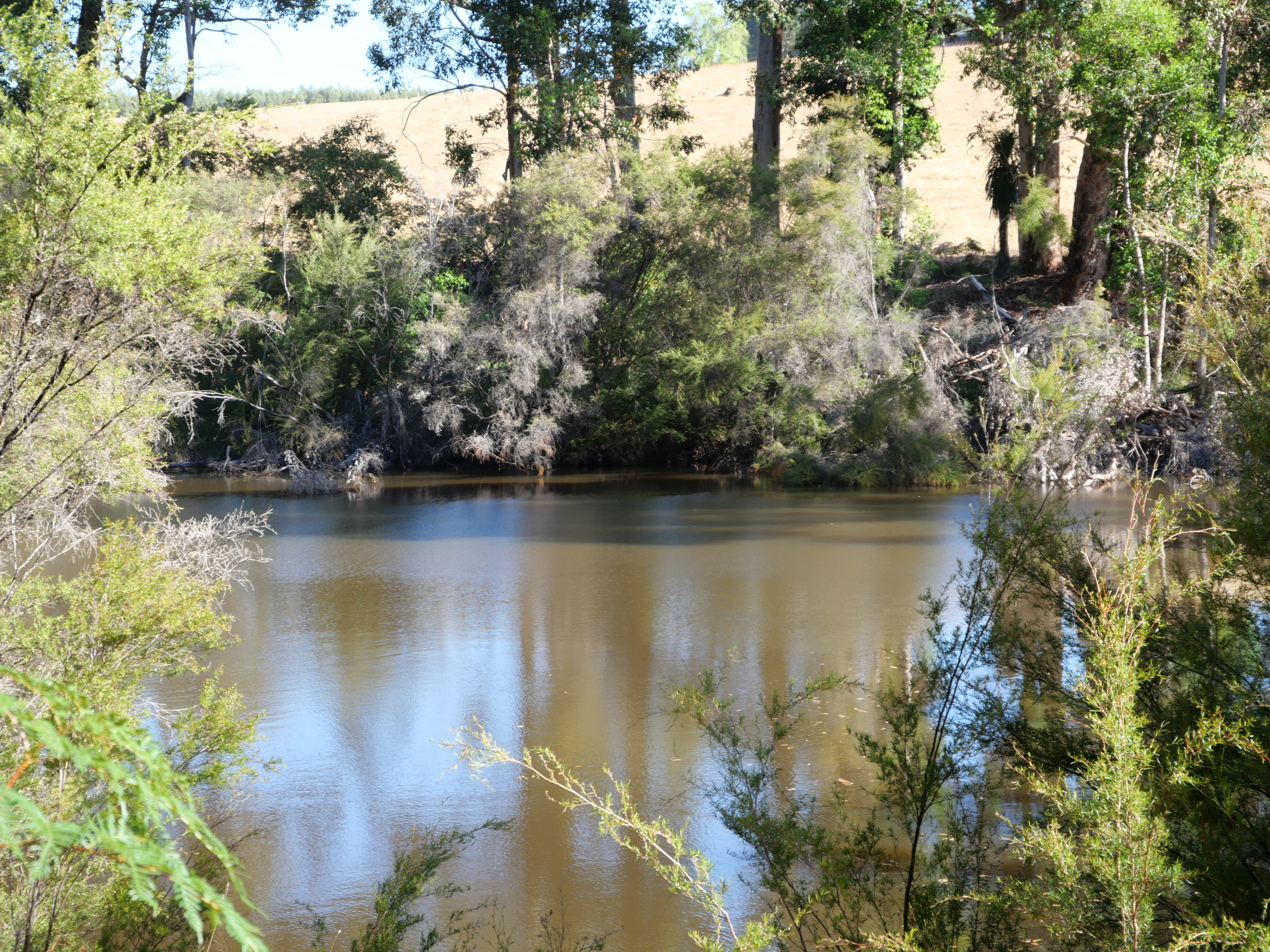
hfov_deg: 27.8
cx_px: 635
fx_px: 2568
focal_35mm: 70
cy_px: 476
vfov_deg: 21.0
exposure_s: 1/160
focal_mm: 35
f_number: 5.2
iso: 200
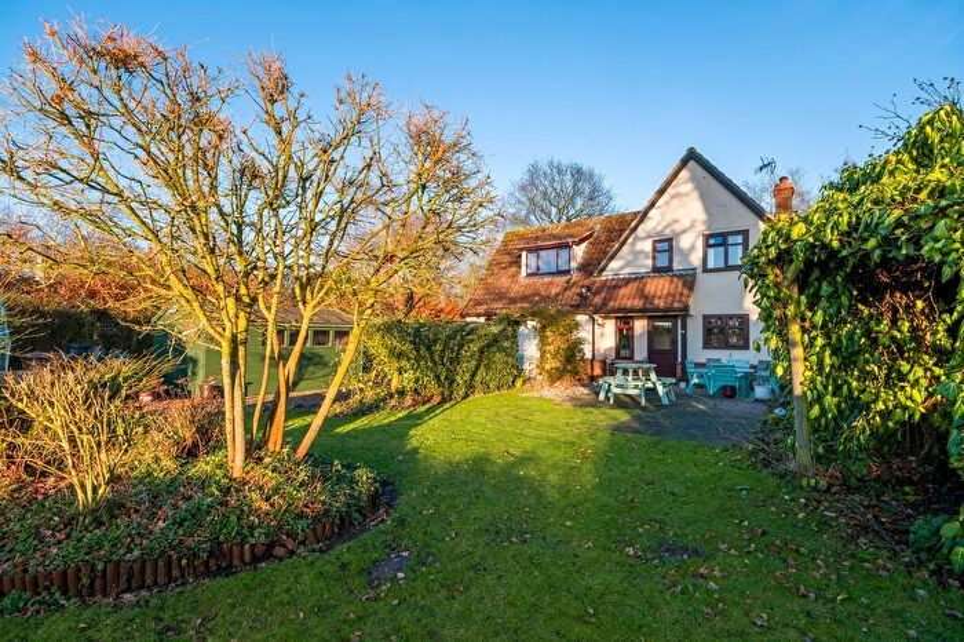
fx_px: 455
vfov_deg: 70.4
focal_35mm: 17
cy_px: 321
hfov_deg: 93.3
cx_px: 482
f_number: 9
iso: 160
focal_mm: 11.2
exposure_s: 1/50
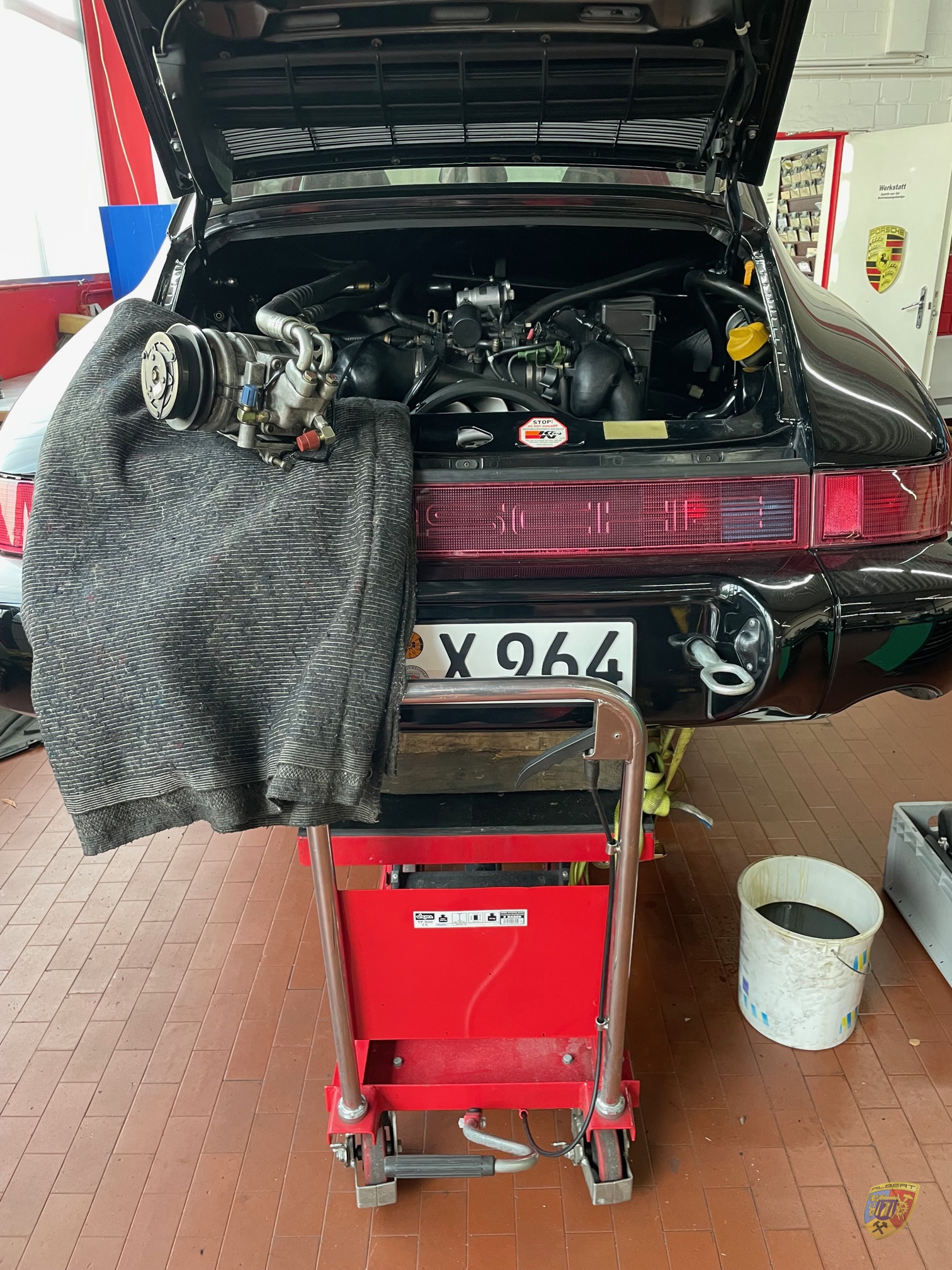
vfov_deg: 67.3
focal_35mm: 26
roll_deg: +1.3
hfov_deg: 53.1
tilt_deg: -21.5
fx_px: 953
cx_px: 476
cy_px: 635
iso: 200
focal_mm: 4.2
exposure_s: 1/50
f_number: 1.6
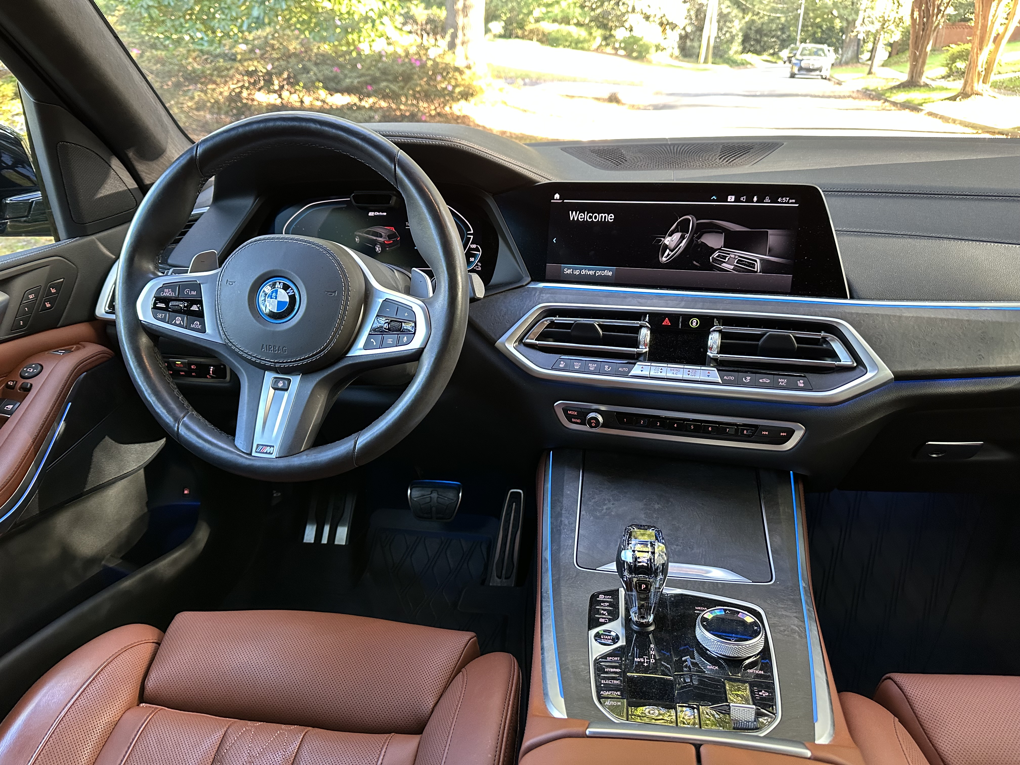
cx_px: 510
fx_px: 707
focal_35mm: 24
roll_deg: +0.1
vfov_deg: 56.8
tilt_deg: -26.0
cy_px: 382
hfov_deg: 71.6
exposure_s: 1/49
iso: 400
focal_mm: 6.86
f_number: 1.78
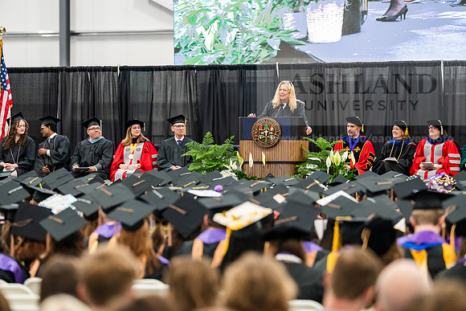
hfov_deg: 10.3
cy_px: 156
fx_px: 2589
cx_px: 233
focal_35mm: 200
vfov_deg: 6.9
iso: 5000
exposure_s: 1/200
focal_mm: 200
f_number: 4
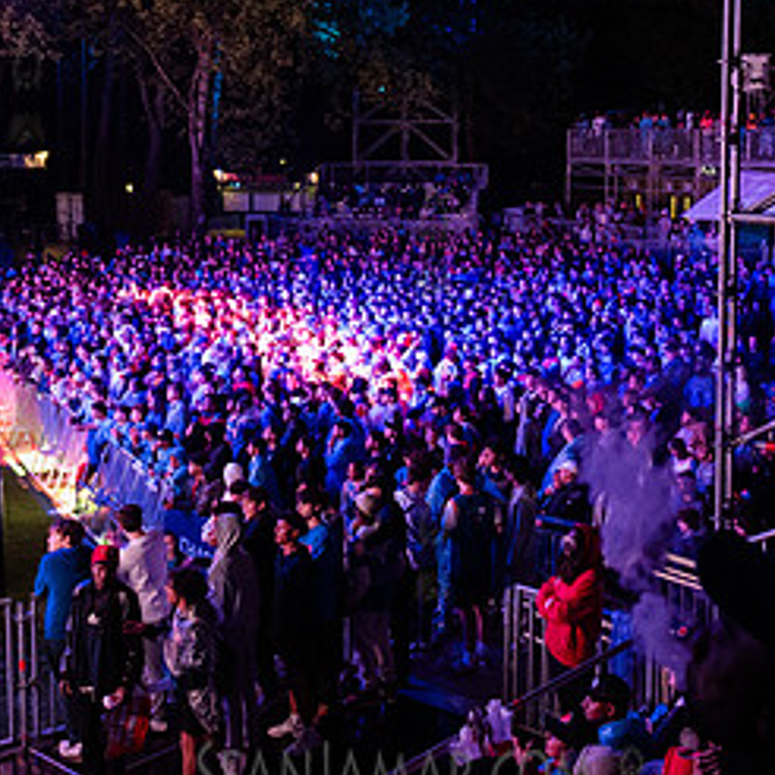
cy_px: 241
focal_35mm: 49
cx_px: 421
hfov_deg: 34.7
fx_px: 1241
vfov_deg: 34.3
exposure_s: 1/200
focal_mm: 24
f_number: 2.8
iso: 6400
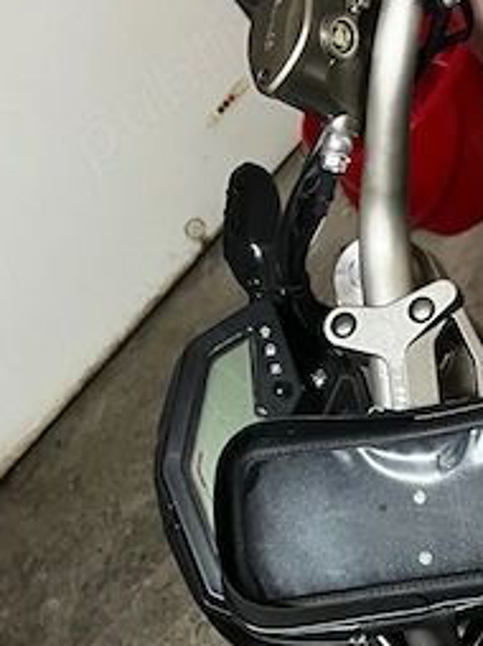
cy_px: 501
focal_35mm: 82
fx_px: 1528
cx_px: 336
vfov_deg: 23.6
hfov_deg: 17.9
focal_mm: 5.1
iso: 400
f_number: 1.6
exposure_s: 1/33
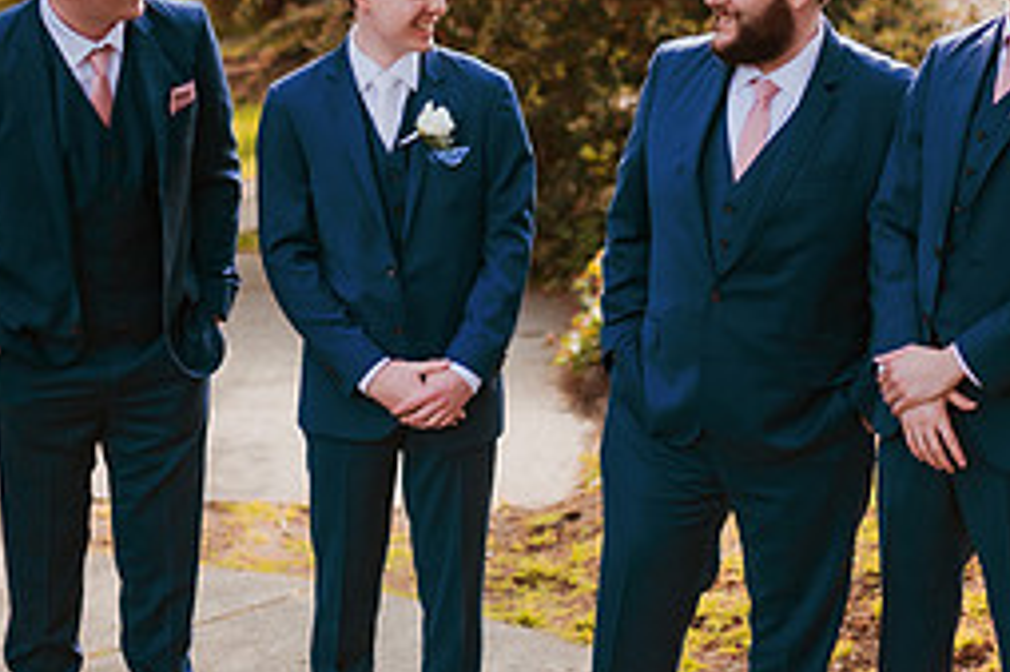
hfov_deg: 25.3
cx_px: 390
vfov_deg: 17.0
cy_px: 370
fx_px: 2243
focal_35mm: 80
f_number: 1.4
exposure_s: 1/5000
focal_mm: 35
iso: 320
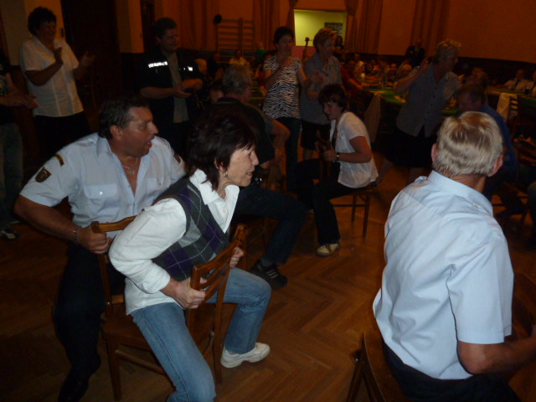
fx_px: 387
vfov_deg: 54.9
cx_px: 268
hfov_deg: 69.4
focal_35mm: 25
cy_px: 201
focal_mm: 4.1
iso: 400
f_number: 3.3
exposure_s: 1/30
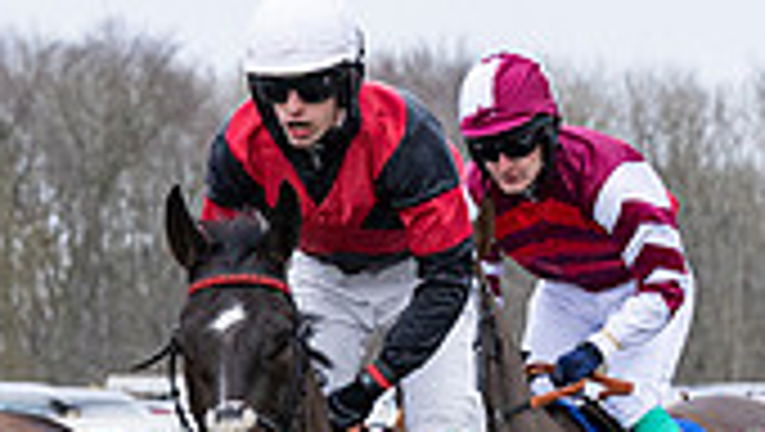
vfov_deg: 2.8
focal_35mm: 431
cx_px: 87
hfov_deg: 5.0
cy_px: 723
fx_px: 8751
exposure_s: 1/1600
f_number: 4
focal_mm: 78
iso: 800
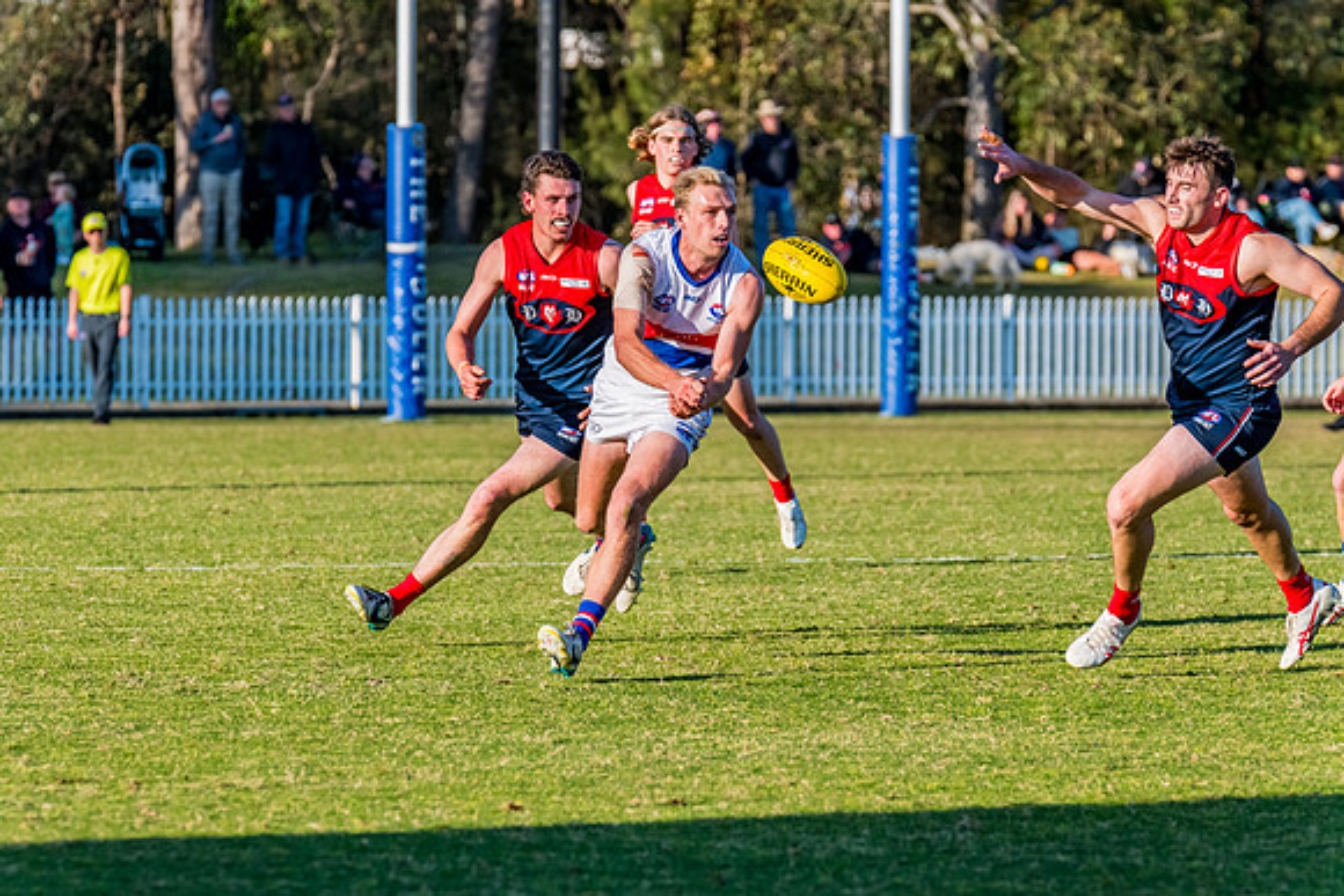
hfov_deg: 6.3
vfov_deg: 4.2
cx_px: 647
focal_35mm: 326
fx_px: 12176
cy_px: 457
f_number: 8
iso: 800
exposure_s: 1/1600
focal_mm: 310
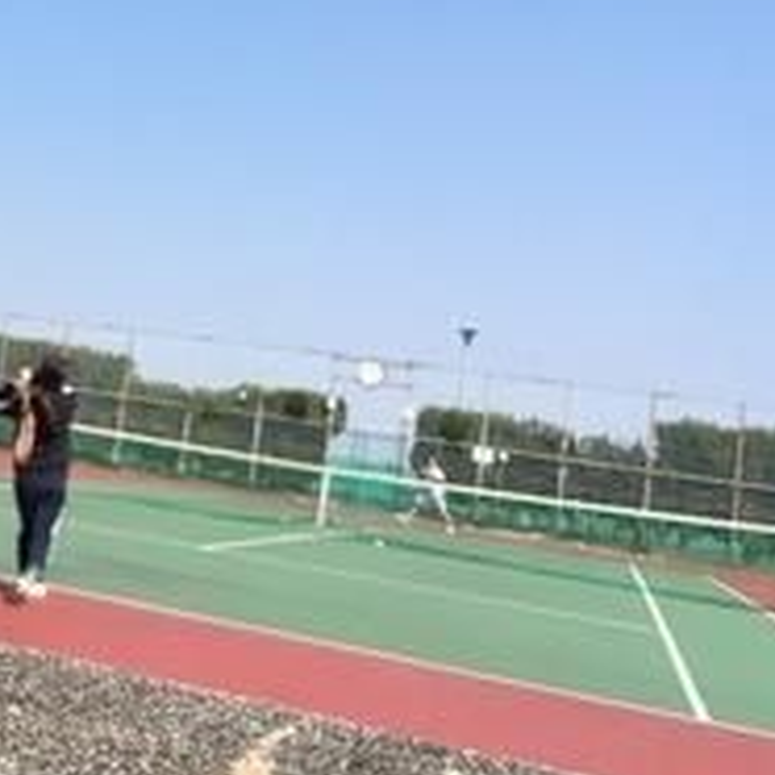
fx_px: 1393
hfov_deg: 29.2
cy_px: 238
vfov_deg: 30.8
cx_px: 12
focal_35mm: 55
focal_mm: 4.15
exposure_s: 1/974
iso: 25
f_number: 2.2
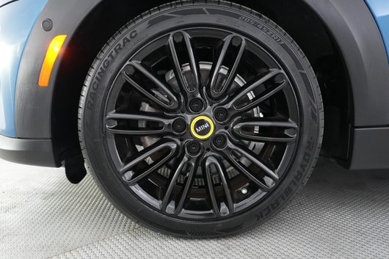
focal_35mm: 29
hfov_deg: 63.7
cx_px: 200
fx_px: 313
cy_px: 122
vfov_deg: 44.9
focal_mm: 24
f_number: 2.8
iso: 8000
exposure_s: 1/160
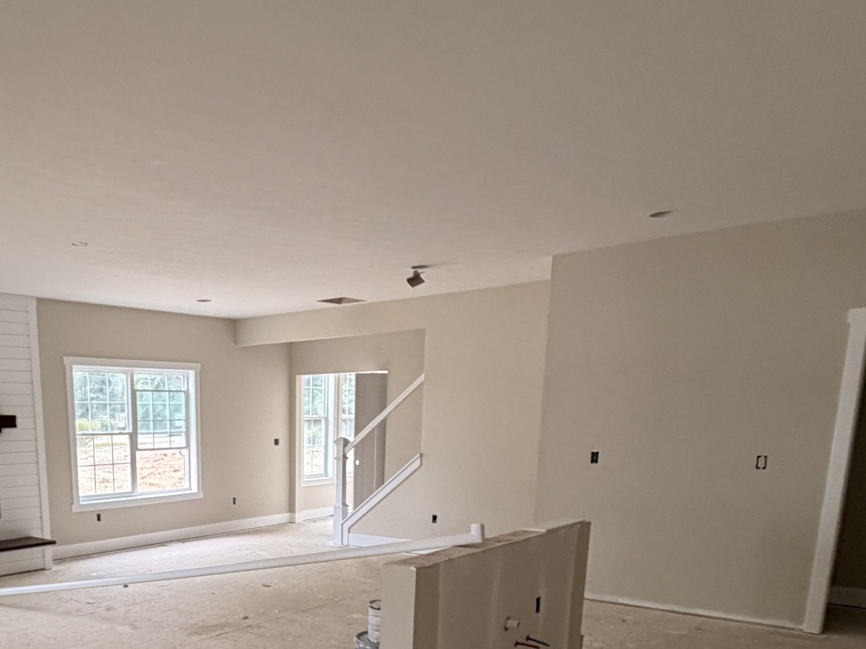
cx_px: 217
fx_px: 801
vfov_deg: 40.5
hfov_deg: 54.2
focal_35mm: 32
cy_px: 597
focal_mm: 2.22
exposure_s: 1/70
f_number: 2.2
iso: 320
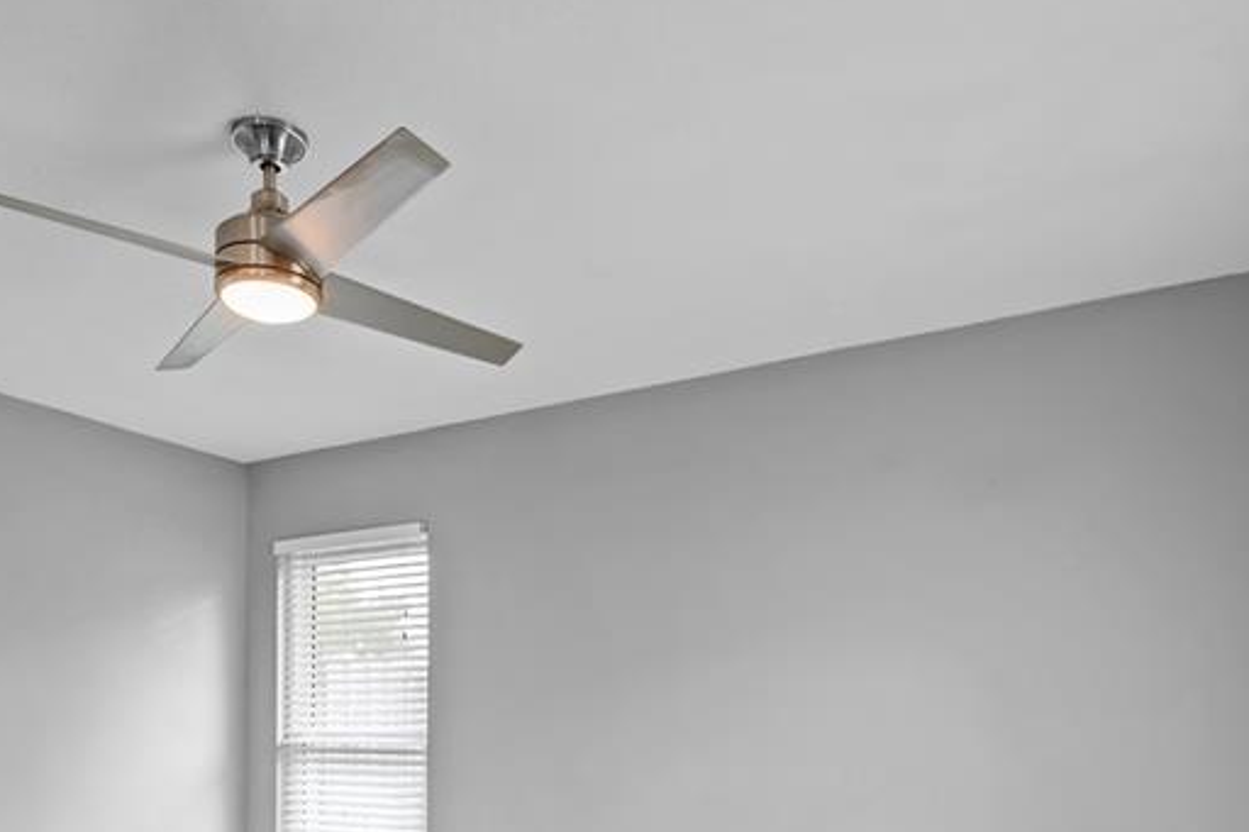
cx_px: 573
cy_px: 700
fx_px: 971
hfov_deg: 65.4
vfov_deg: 43.5
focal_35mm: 28
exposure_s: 1/2.5
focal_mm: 14
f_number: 4
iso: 100
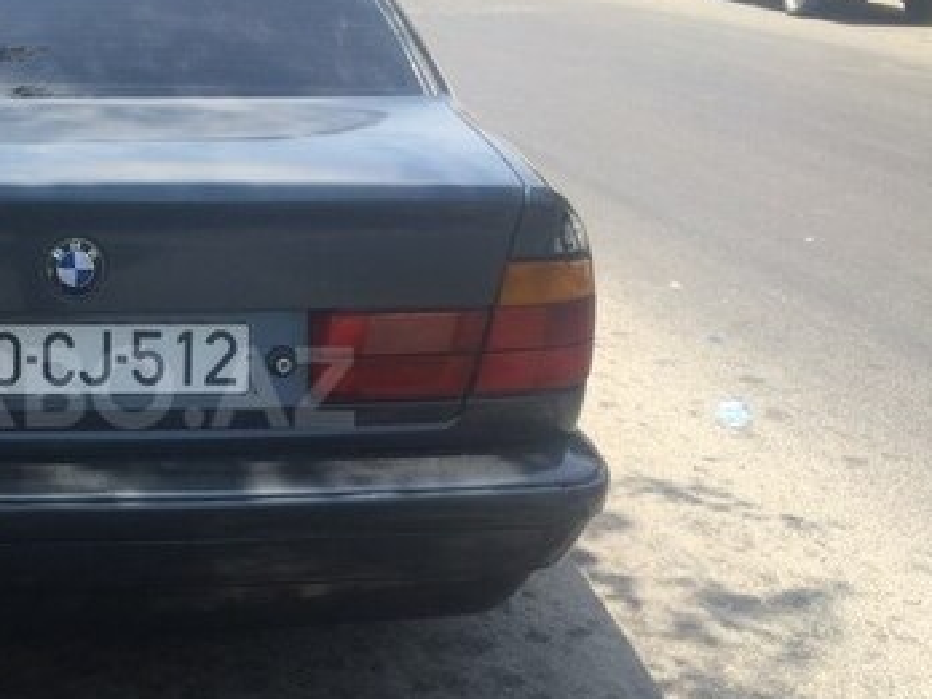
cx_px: 80
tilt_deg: -23.1
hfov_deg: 33.0
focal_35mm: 55
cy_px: 387
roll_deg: +1.2
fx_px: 1481
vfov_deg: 26.5
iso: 32
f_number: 2.2
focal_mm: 4.15
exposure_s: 1/805
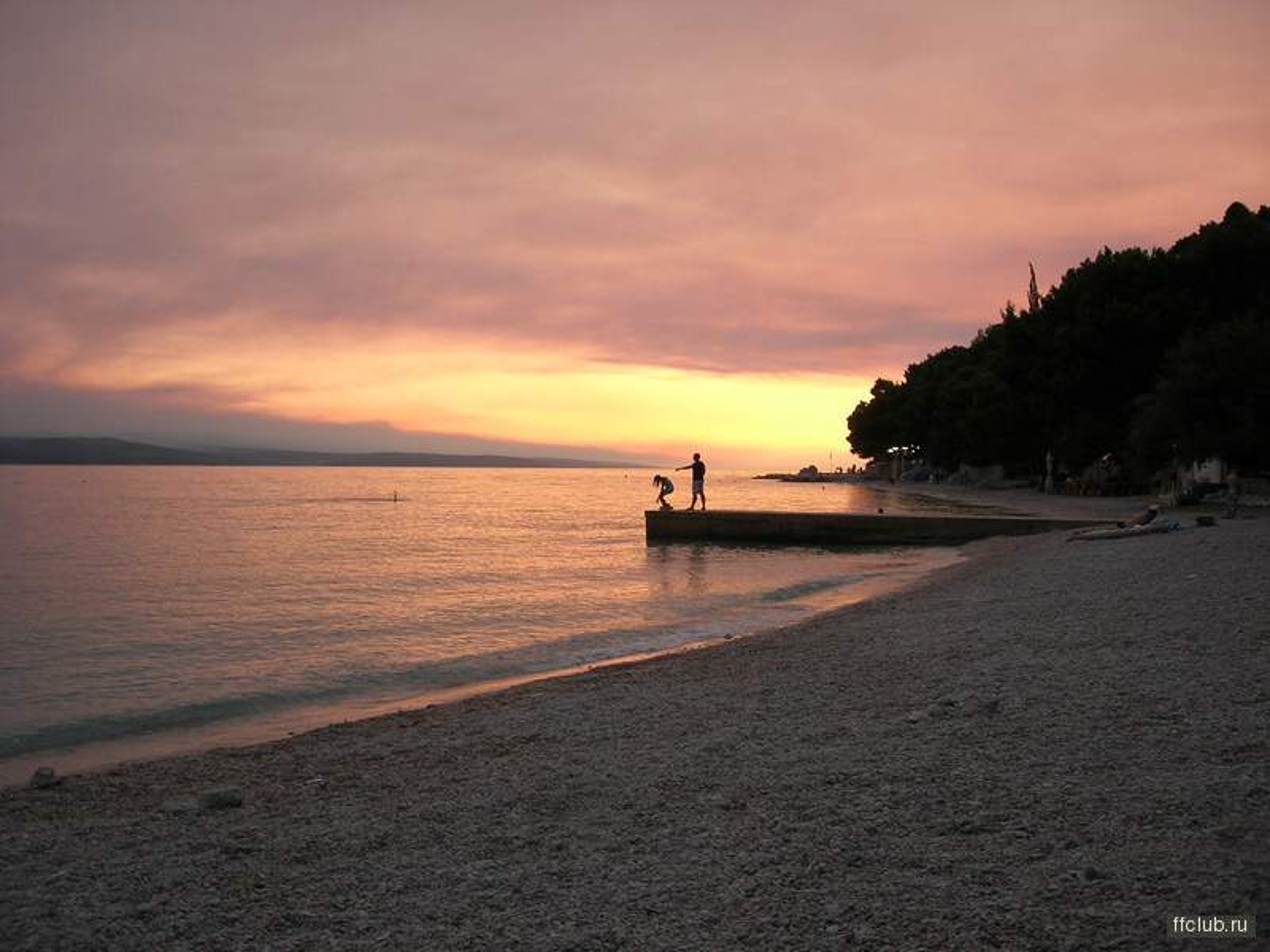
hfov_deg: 49.0
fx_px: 1394
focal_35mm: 38
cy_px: 476
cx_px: 635
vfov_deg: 37.7
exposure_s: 1/39.5
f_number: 2.8
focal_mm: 7.8
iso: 64
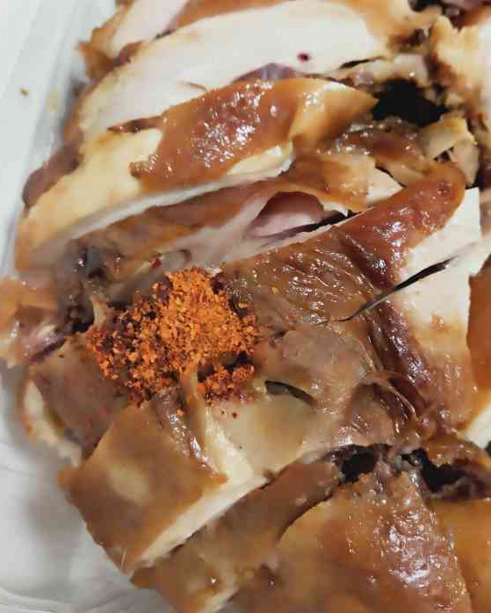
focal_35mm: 30
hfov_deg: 48.3
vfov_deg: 58.4
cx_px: 287
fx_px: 545
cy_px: 255
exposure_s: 1/33
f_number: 1.7
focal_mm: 3.99
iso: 276
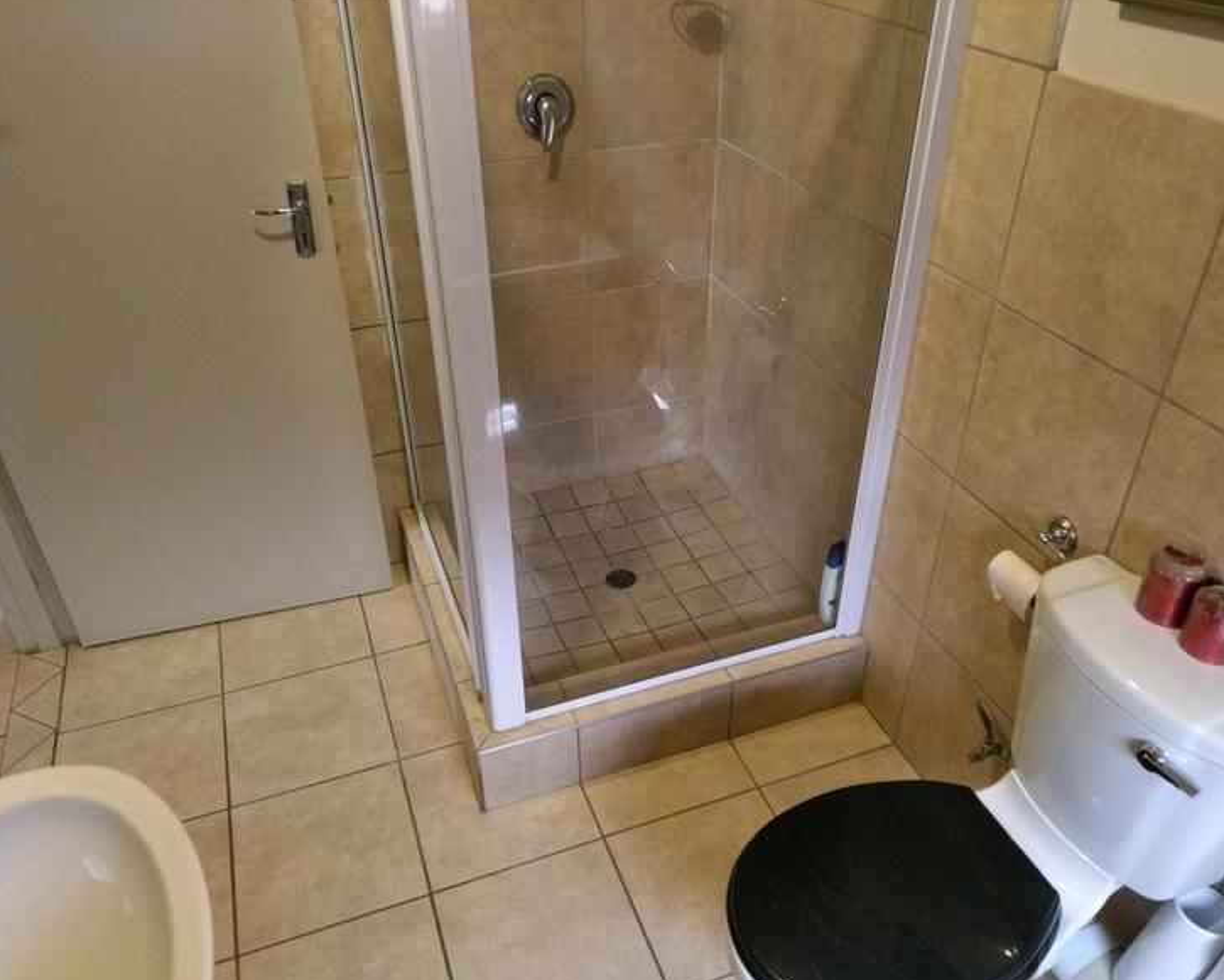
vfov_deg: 51.5
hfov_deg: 62.2
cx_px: 633
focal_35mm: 28
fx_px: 1014
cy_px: 497
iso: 2793
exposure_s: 1/50
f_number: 1.8
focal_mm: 4.7
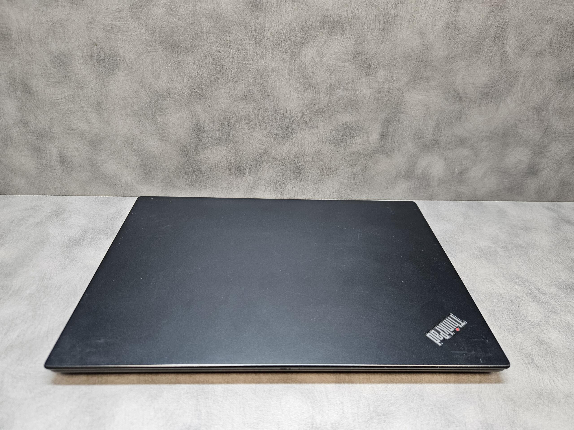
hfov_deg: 73.9
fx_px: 381
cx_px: 287
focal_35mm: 23
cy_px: 215
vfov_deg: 58.9
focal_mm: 5.4
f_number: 1.8
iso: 400
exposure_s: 1/142
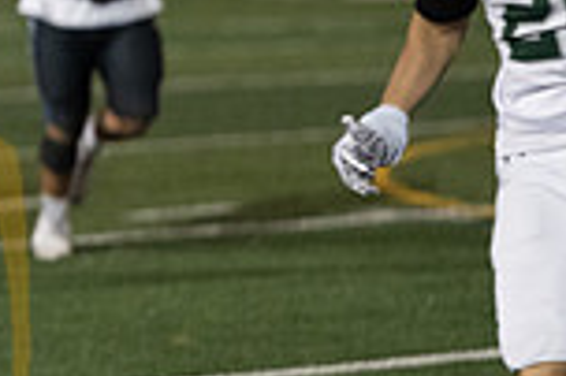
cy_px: 449
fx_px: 6910
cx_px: -436
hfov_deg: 4.6
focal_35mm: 440
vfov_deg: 3.1
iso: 4000
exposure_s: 1/1000
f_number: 2.8
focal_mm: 115
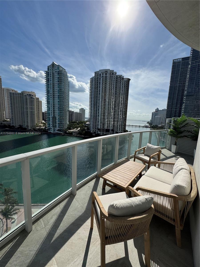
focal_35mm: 14
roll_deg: -2.2
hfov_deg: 85.7
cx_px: 100
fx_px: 108
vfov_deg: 102.1
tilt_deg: -7.9
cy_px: 134
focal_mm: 2.22
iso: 40
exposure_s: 1/4132
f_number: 2.2
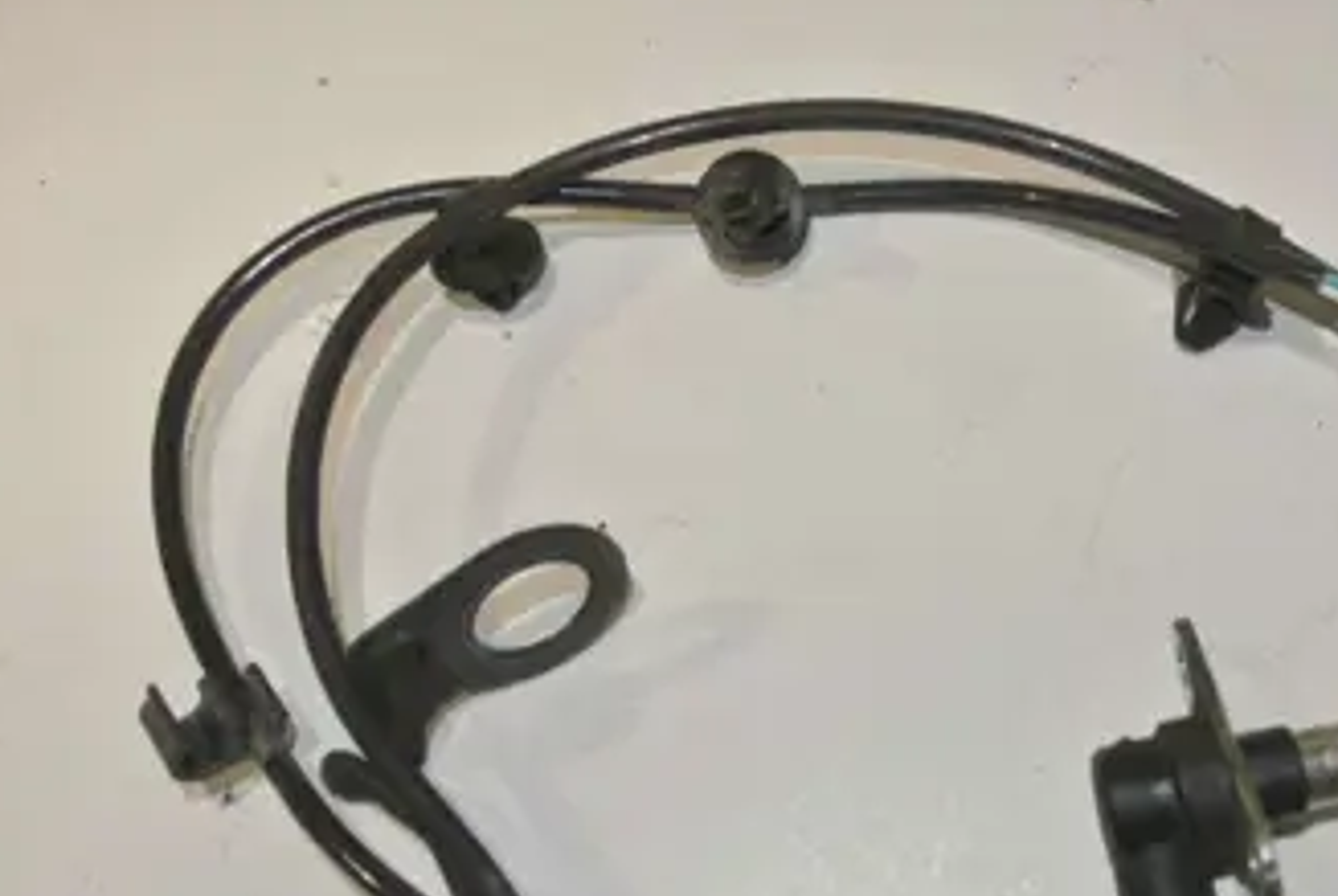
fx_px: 1898
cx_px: 859
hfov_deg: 38.5
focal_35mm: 51
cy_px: 696
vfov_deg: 26.2
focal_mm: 11.8
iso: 200
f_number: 4
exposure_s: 1/60
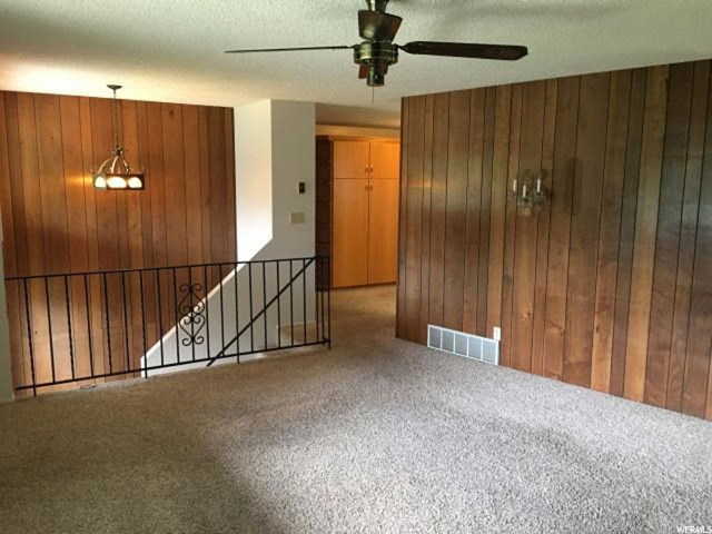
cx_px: 356
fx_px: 596
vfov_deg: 48.2
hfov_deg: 61.7
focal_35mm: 29
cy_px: 267
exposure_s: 1/30
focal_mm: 4.15
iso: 125
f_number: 2.2
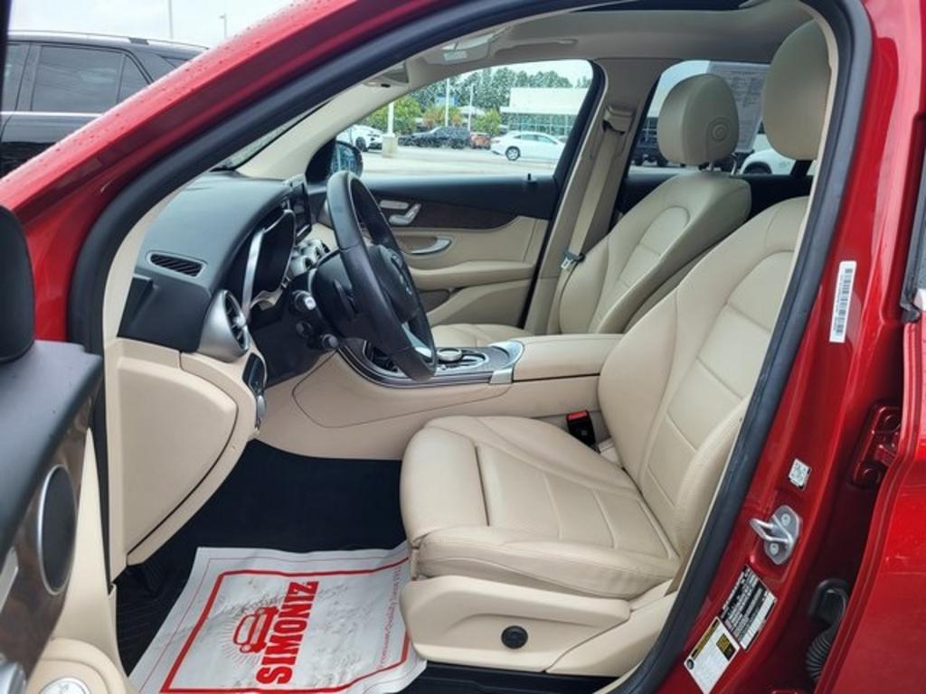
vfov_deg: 53.1
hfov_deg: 67.3
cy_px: 347
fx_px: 696
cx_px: 463
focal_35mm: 26
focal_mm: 5.4
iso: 40
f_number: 1.8
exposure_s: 1/241
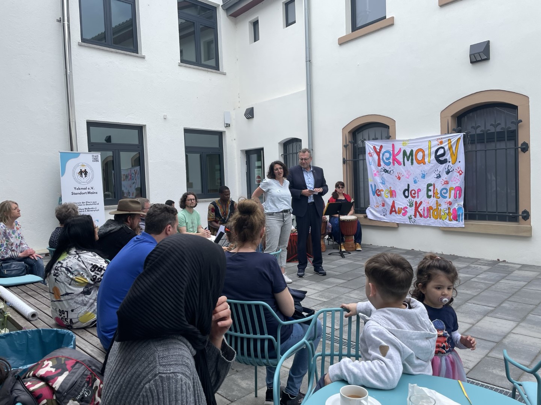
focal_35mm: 26
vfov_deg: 53.1
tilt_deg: -3.8
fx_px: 406
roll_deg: +2.1
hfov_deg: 67.3
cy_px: 202
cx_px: 270
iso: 32
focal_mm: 4.2
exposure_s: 1/1114
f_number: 1.6
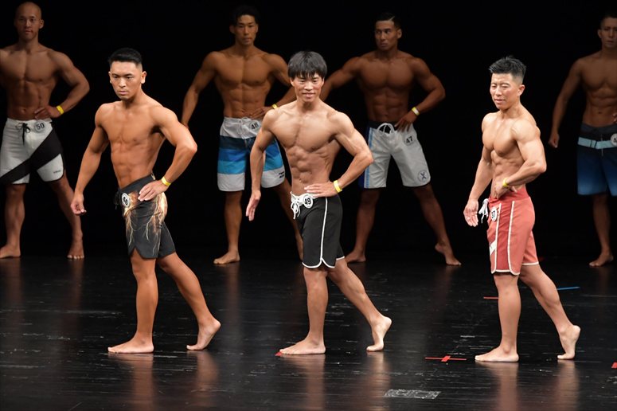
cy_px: 206
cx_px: 308
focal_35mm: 255
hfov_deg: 8.1
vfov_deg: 5.4
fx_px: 4368
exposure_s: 1/400
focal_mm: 170
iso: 3200
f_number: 5.6
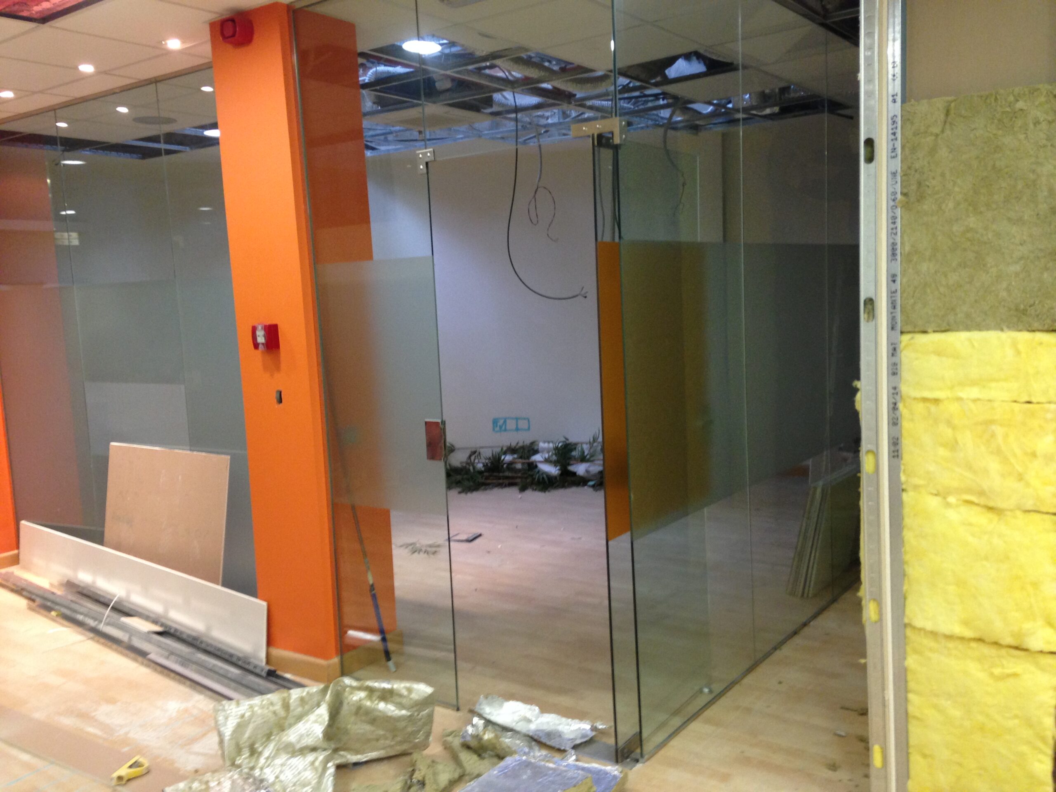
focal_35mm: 33
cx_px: 528
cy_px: 396
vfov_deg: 42.9
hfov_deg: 55.4
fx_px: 1007
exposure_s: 1/20
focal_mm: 4.12
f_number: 2.4
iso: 160
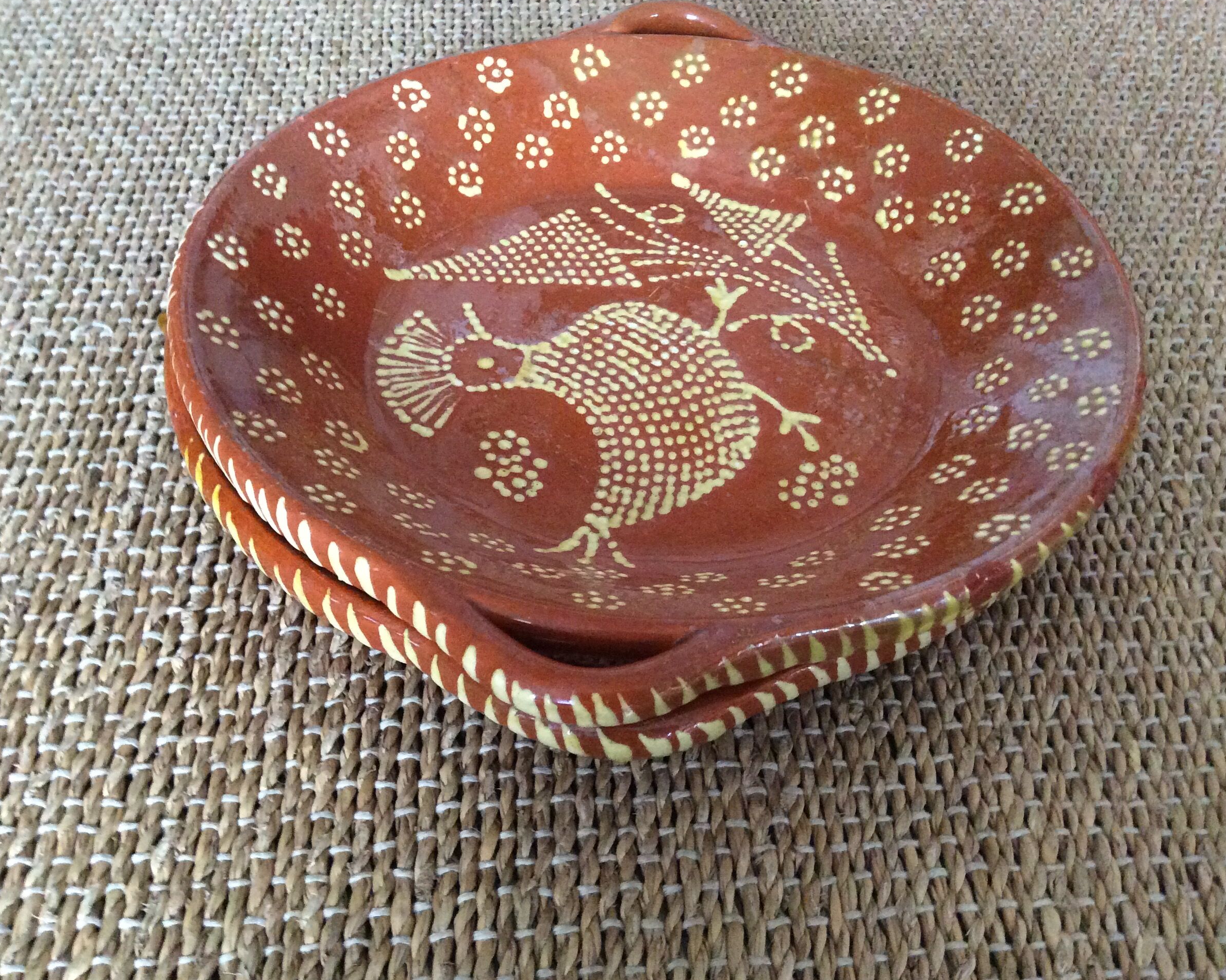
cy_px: 492
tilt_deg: -46.7
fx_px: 1234
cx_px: 618
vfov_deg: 43.4
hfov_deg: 52.8
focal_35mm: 34
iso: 320
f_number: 2.4
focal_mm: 3.3
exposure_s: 1/17
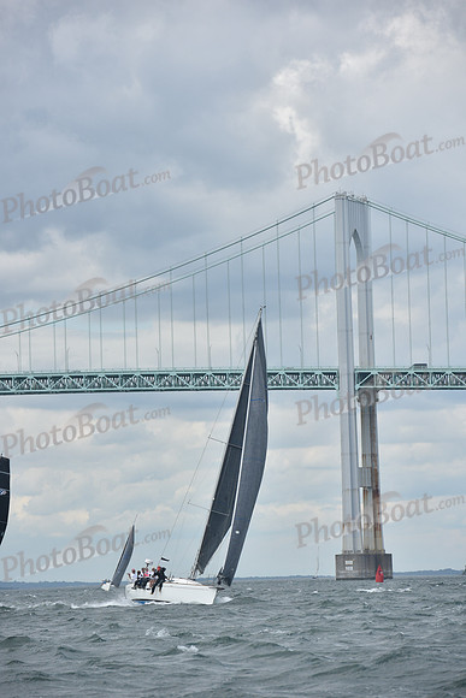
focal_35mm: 200
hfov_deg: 6.9
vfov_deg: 10.3
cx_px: 233
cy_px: 349
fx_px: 3881
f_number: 7.1
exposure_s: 1/1000
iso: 250
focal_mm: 200
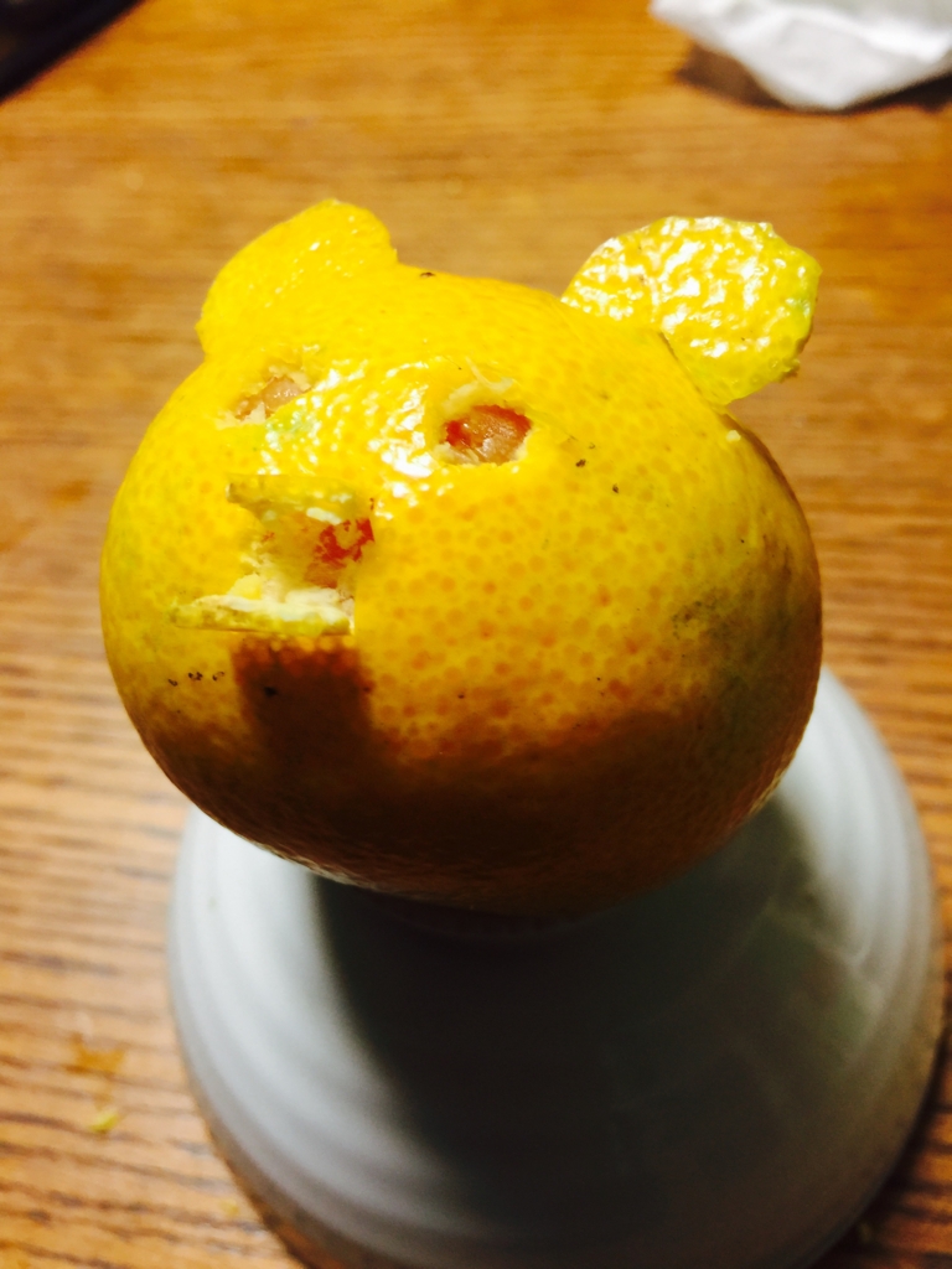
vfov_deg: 61.7
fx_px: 1063
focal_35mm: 29
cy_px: 634
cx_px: 476
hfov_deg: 48.2
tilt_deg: -54.1
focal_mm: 4.15
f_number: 2.2
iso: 50
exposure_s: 1/15
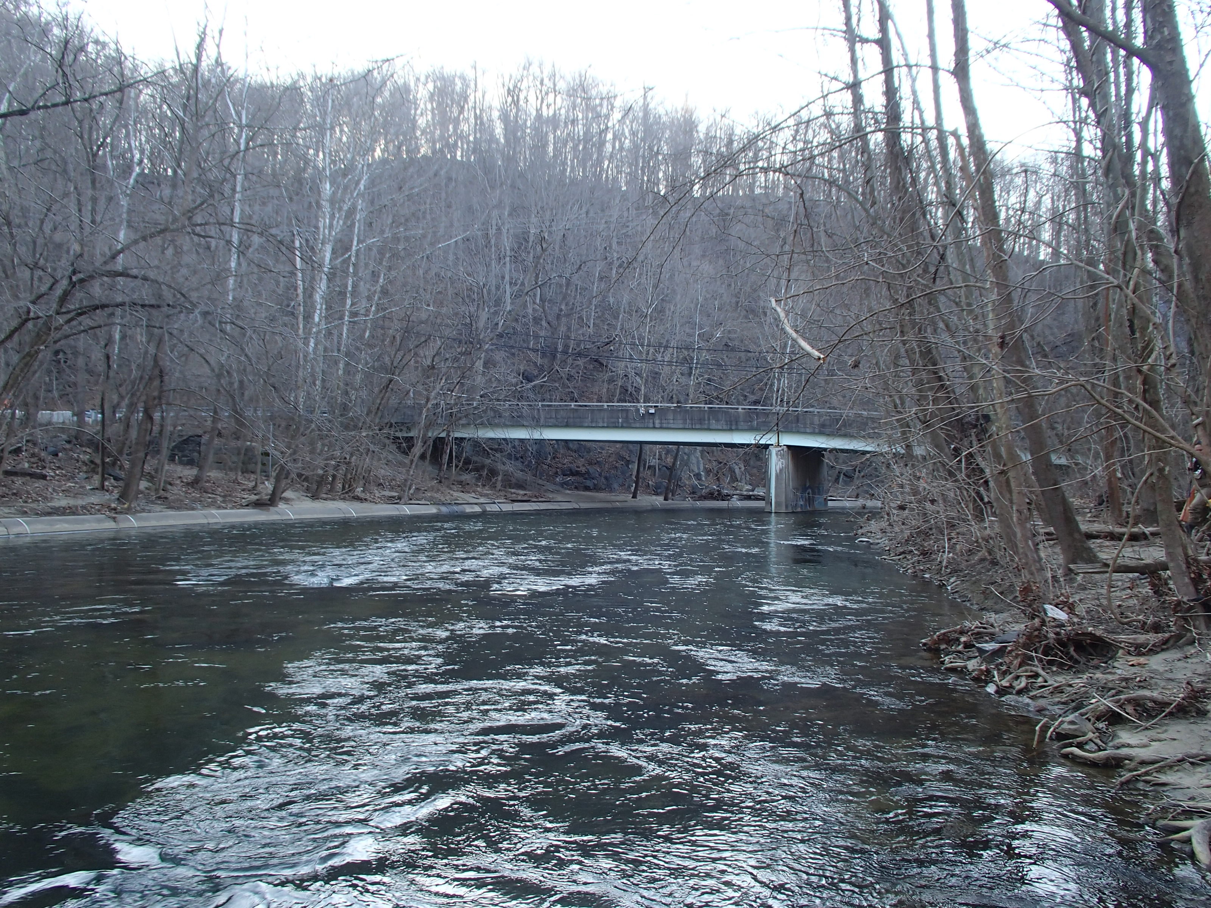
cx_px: 606
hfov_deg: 63.4
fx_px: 980
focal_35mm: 28
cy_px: 454
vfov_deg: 49.7
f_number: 3.9
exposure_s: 1/60
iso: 100
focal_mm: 5
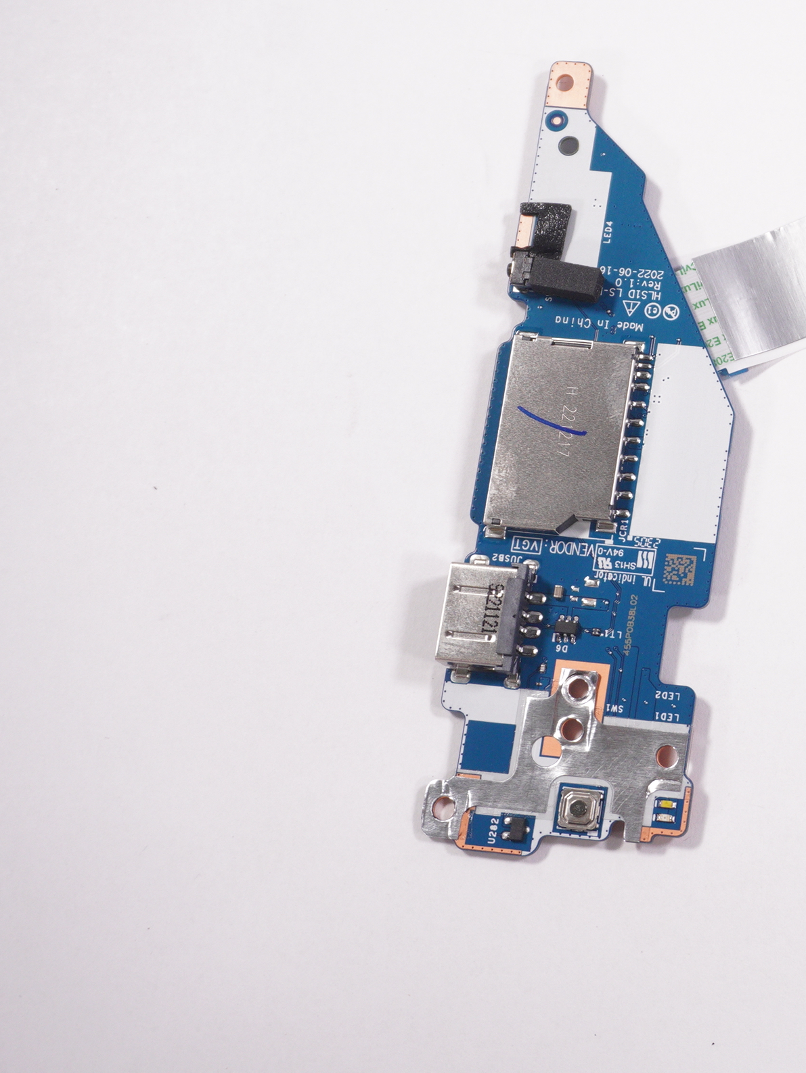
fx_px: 2203
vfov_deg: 27.3
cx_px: 986
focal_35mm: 71
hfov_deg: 19.4
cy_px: 437
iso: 800
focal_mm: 26
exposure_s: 1/200
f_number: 5.6
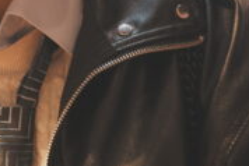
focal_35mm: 164
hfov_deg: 12.4
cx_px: 1
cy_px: -137
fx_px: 1135
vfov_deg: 8.1
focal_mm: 38
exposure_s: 1/40
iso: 320
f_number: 2.8
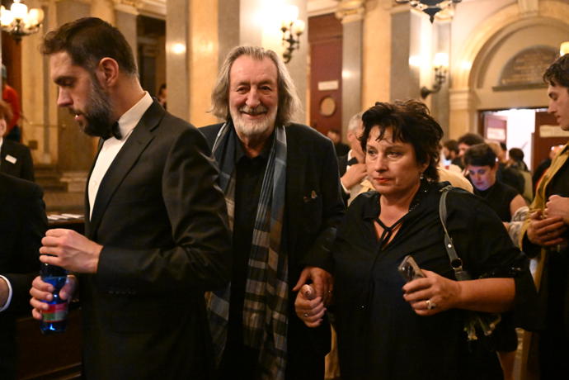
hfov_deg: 51.9
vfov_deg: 35.9
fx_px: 585
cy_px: 190
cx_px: 284
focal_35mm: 37
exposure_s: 1/160
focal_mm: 37
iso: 20000
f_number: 2.8
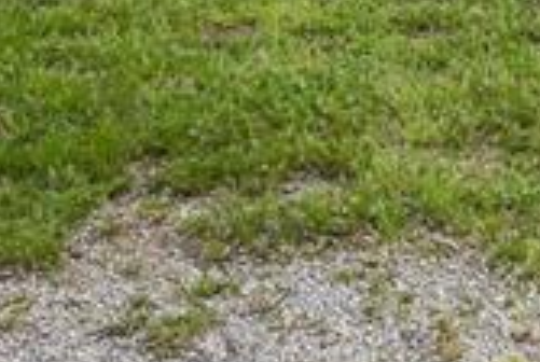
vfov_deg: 10.9
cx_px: 509
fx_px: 1653
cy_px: -465
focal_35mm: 110
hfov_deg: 18.2
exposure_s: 1/640
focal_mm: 12
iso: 250
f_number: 5.6
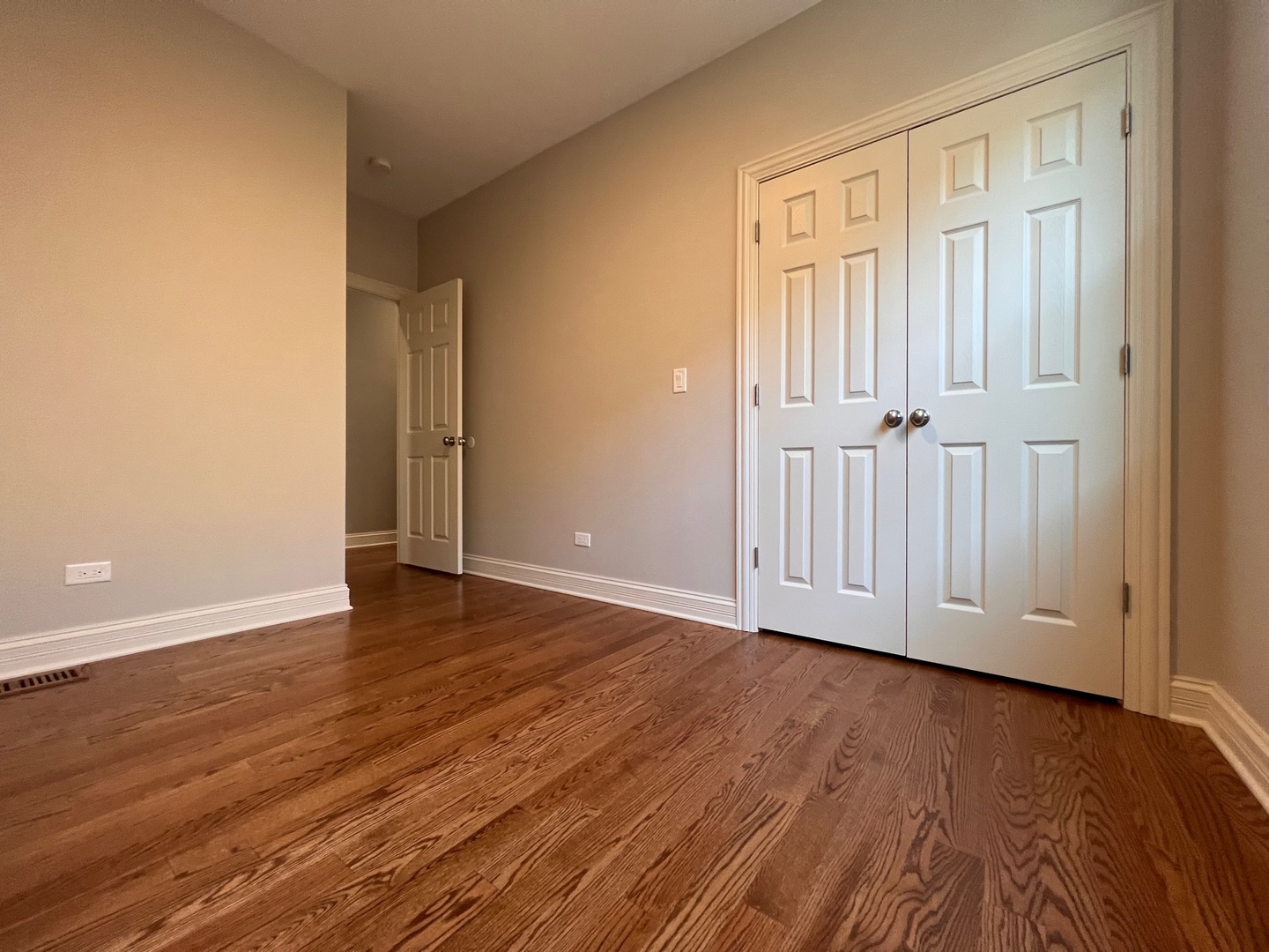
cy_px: 476
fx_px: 477
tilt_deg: -0.8
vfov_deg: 89.9
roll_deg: -0.4
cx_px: 634
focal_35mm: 13
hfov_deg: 106.2
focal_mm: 1.57
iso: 200
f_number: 1.8
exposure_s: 1/120
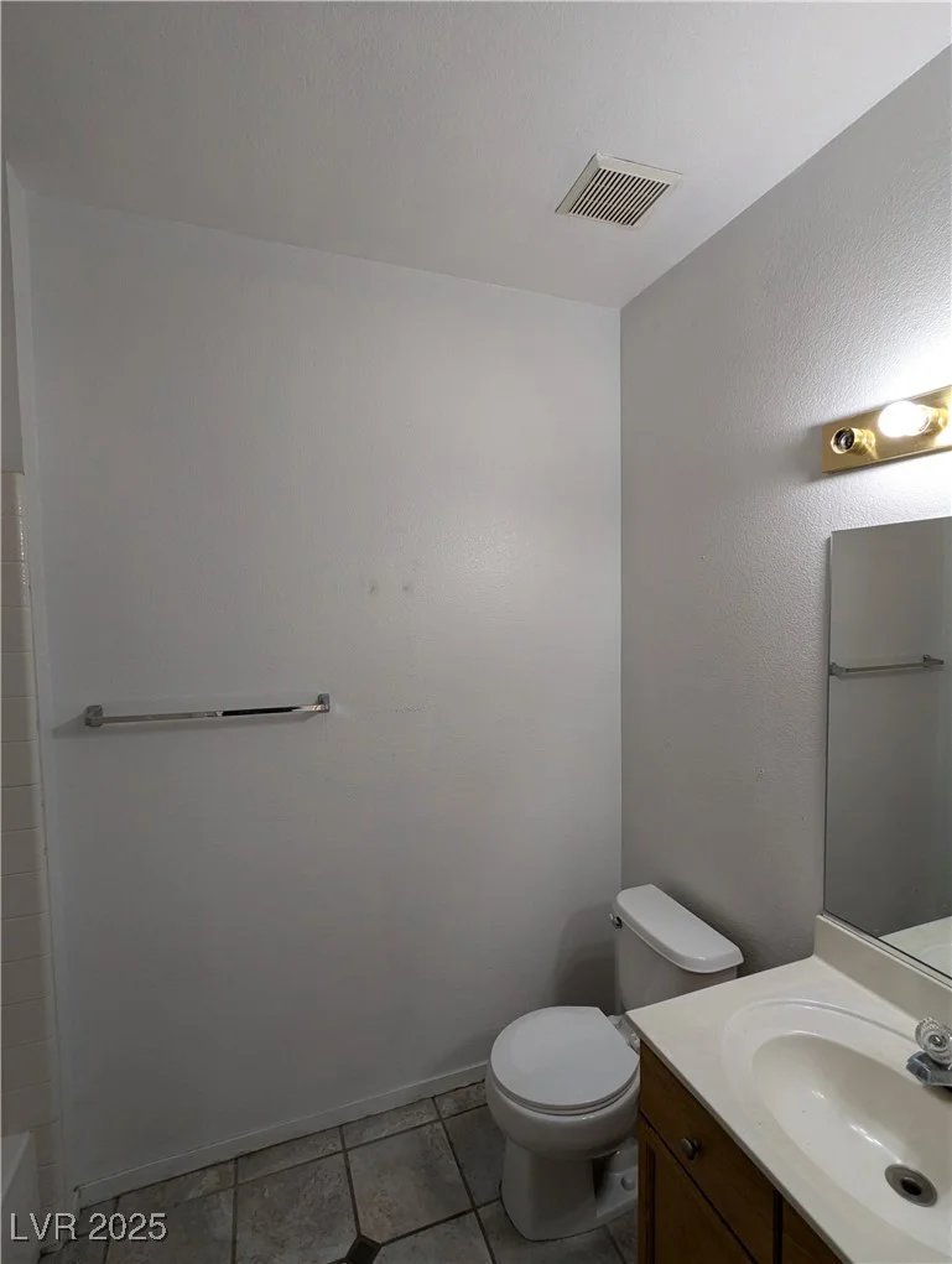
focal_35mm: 16
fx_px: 585
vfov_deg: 94.4
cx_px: 476
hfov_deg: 78.3
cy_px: 632
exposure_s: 1/30
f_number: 2.2
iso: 31
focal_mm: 2.35
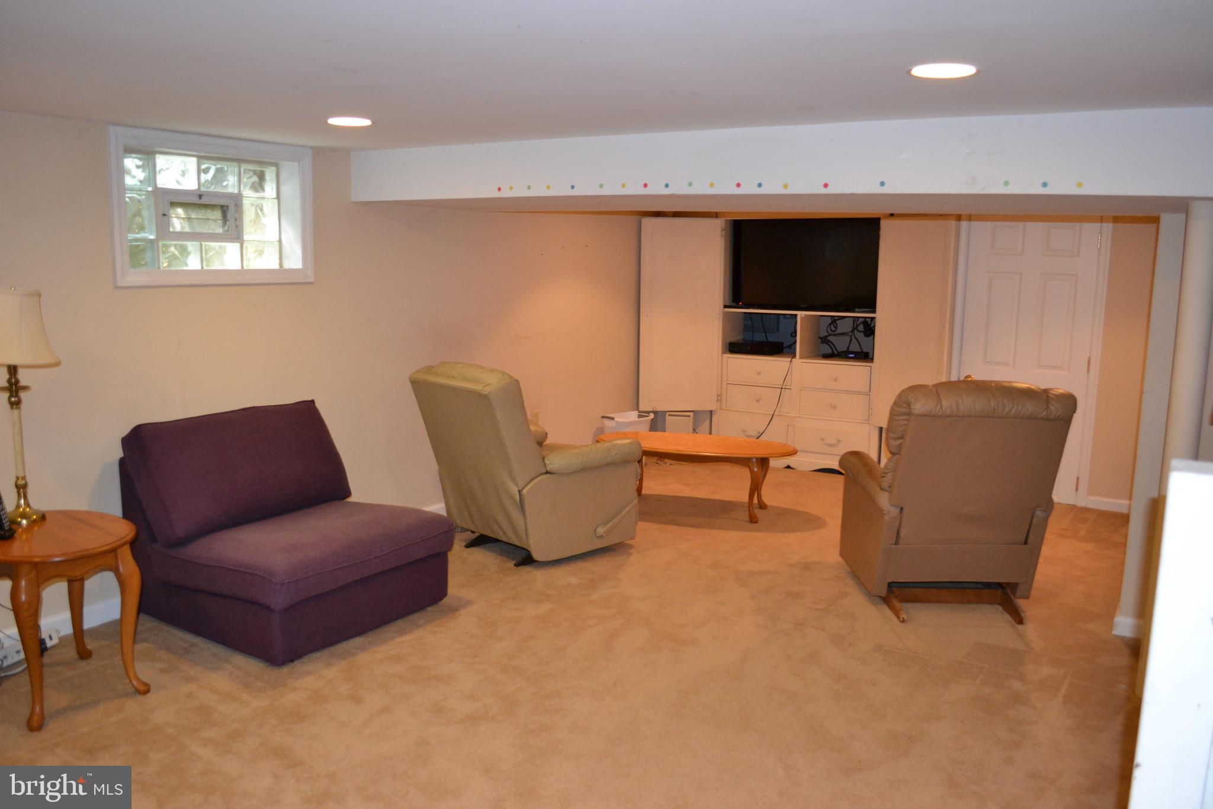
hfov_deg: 67.4
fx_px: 910
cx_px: 606
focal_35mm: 27
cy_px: 404
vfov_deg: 47.9
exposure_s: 1/60
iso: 1100
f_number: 3.5
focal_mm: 18
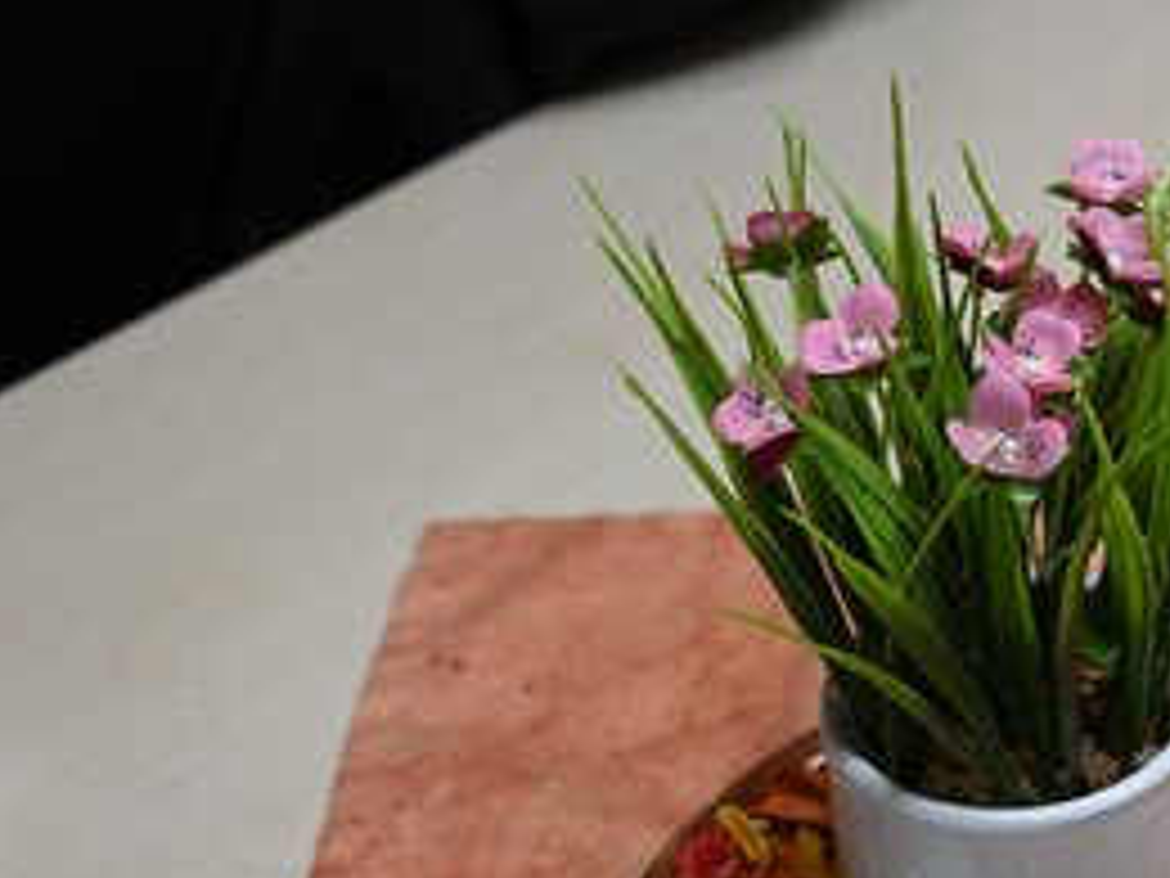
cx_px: 1091
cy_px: 752
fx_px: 2772
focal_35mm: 82
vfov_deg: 17.8
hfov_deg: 23.1
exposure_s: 1/50
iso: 400
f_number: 5.3
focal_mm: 44
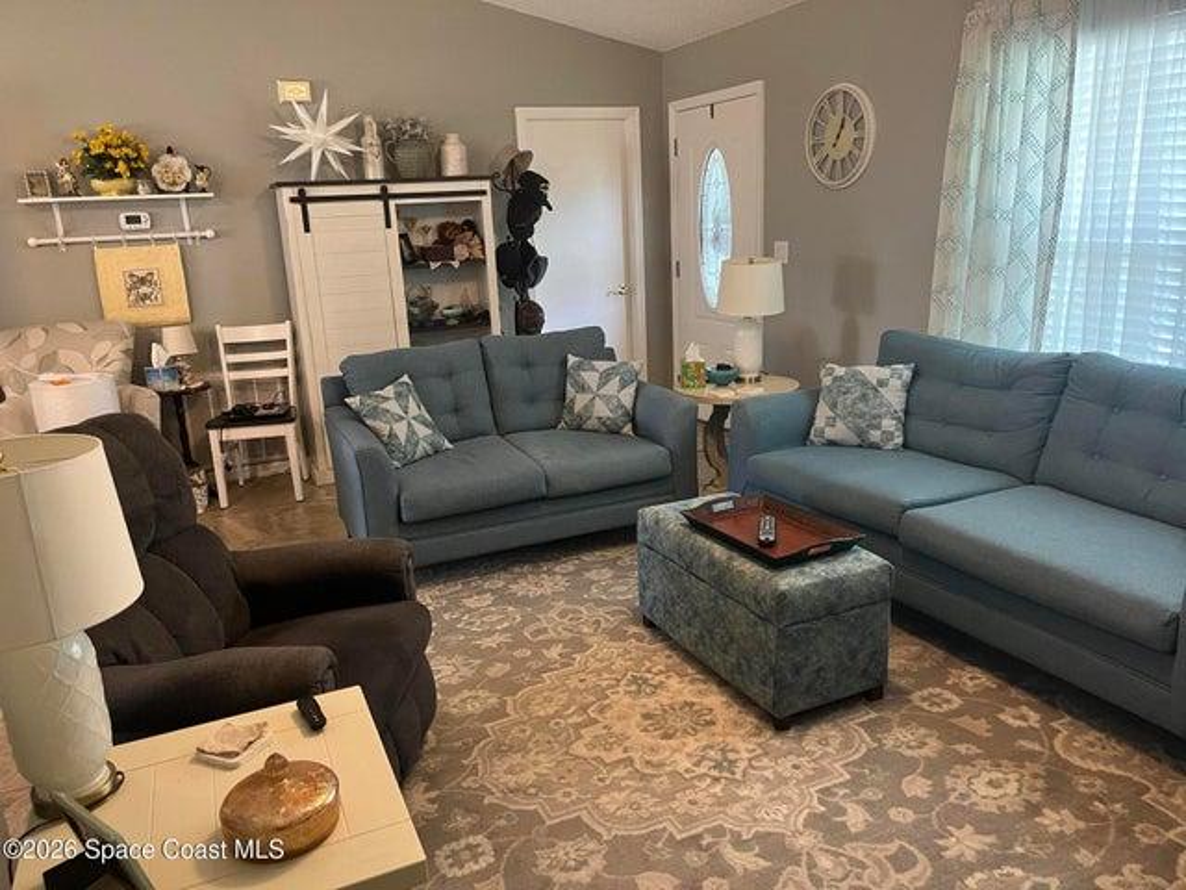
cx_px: 593
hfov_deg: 67.3
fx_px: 891
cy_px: 445
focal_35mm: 26
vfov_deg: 53.1
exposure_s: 1/60
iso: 400
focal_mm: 5.1
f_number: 1.6
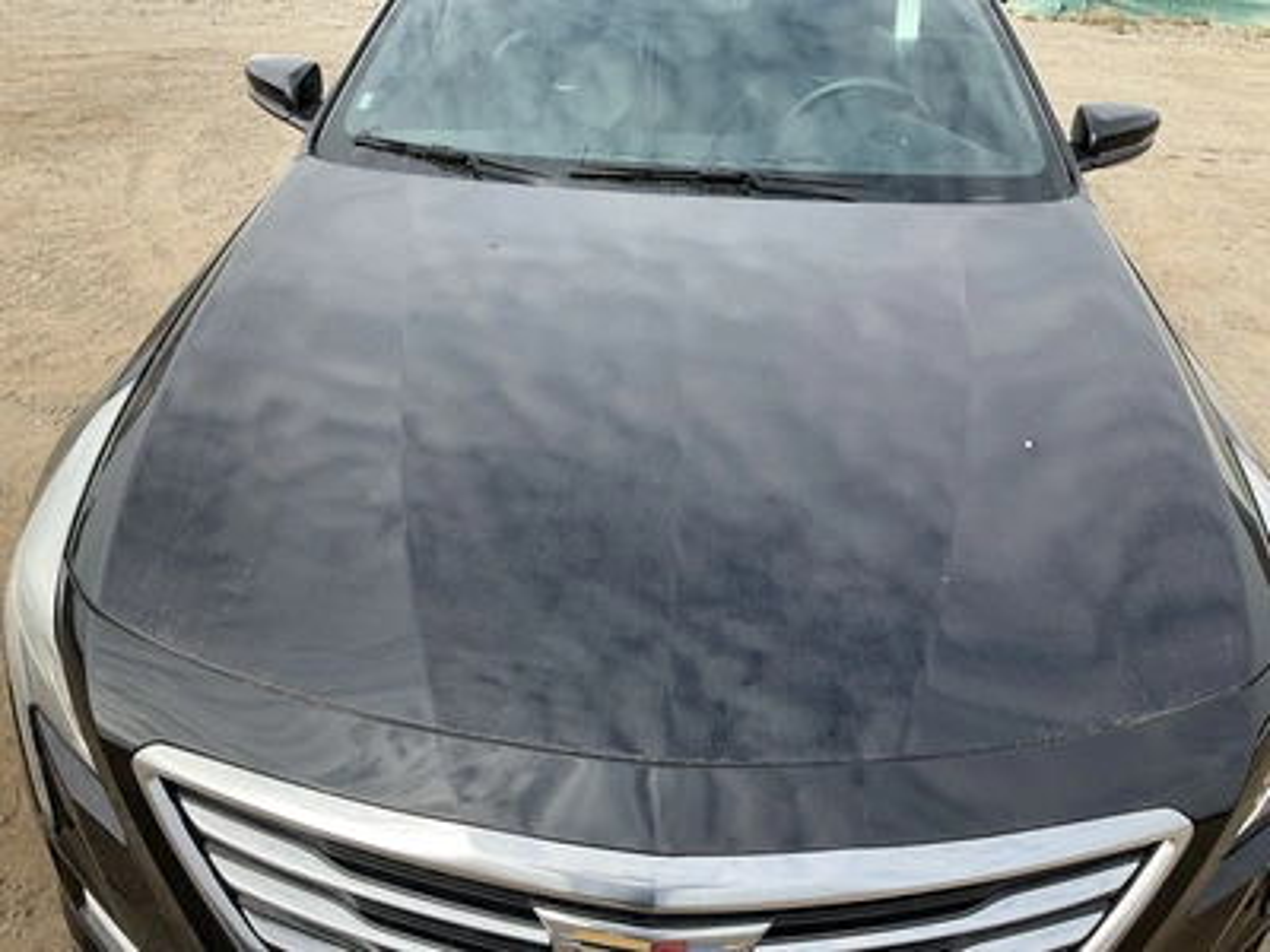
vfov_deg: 48.2
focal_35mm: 29
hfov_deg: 61.7
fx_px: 1064
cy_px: 476
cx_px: 635
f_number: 1.8
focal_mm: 3
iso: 25
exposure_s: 1/691
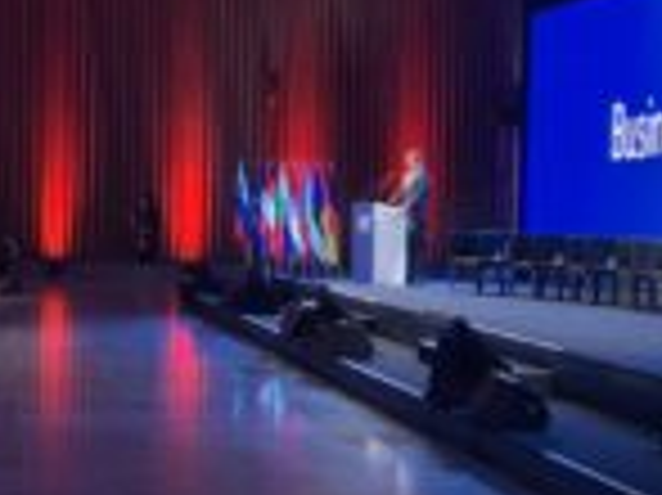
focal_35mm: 110
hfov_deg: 17.5
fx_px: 2102
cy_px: 342
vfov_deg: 13.4
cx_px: 671
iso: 250
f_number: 1.8
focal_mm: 4
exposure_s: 1/50
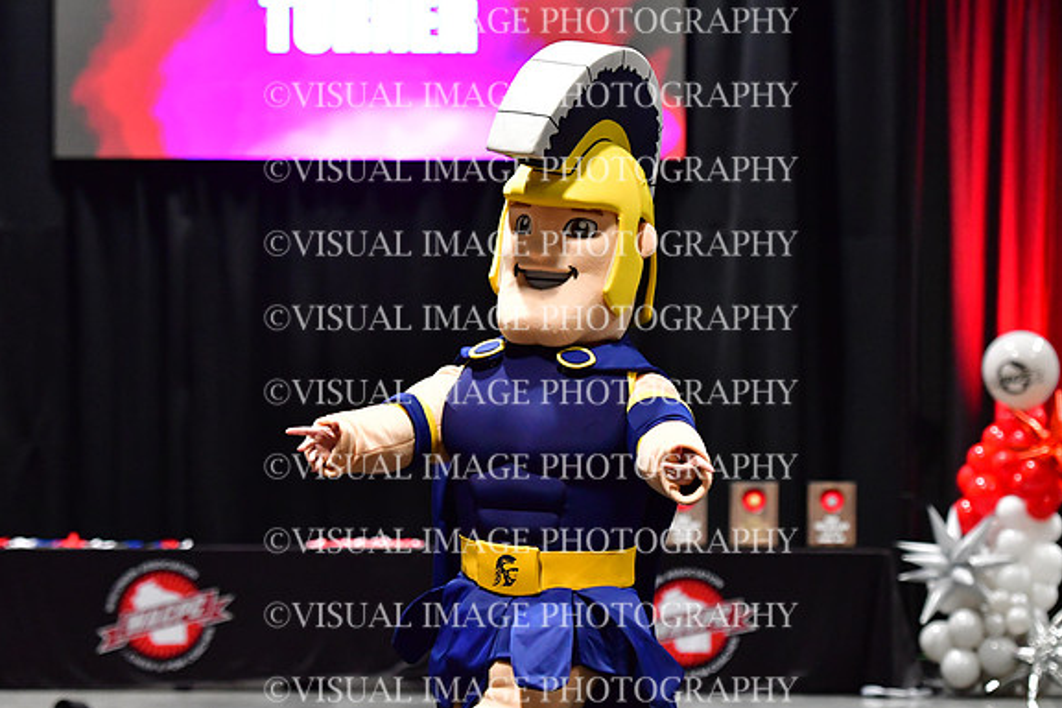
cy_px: 355
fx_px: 4661
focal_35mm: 158
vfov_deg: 8.7
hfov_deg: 13.0
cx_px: 531
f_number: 2.8
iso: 3200
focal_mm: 105
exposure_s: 1/400
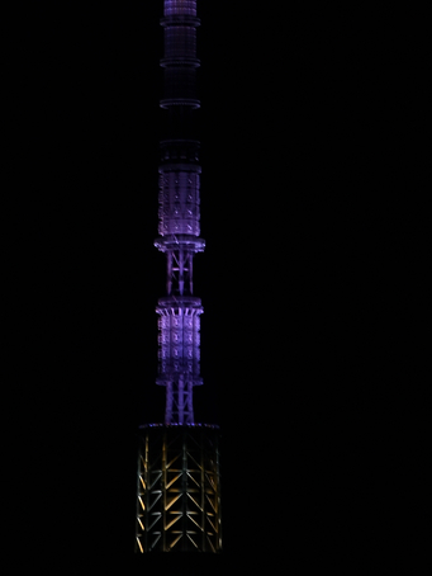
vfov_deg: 2.1
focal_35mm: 953
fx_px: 15843
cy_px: 90
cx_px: 30
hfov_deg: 1.6
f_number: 14
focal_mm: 250
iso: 100
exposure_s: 1/1.3
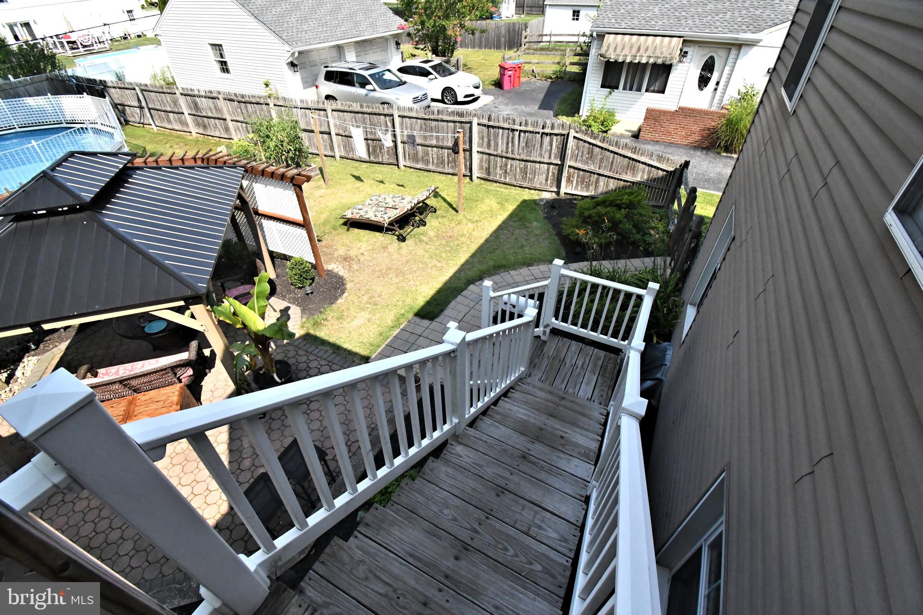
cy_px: 308
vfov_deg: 77.3
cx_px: 462
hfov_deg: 100.4
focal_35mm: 15
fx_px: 385
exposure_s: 1/3200
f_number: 11
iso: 5000
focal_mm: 10
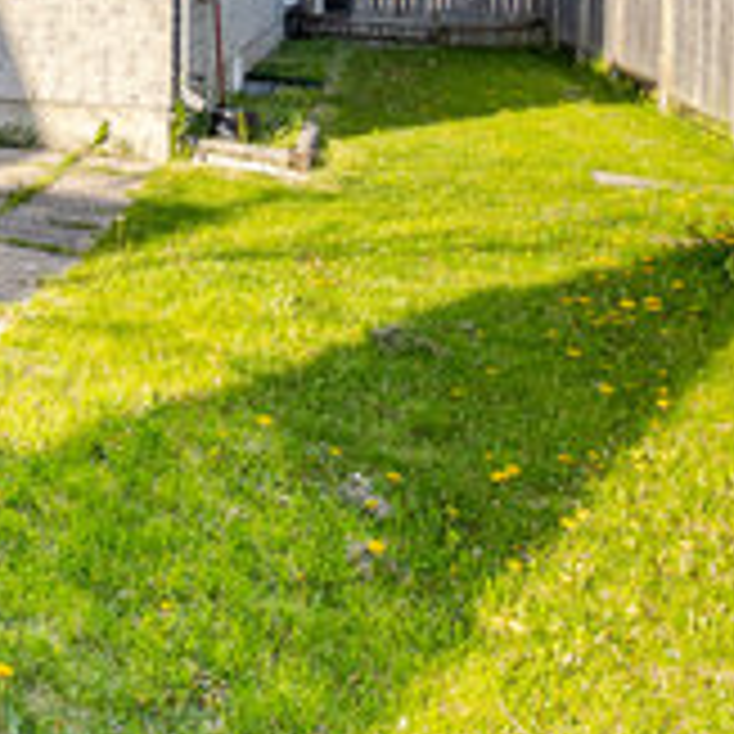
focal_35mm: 50
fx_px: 1199
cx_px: -342
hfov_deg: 26.0
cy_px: -43
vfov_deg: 30.9
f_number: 7.1
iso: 50
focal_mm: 10
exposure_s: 1/160
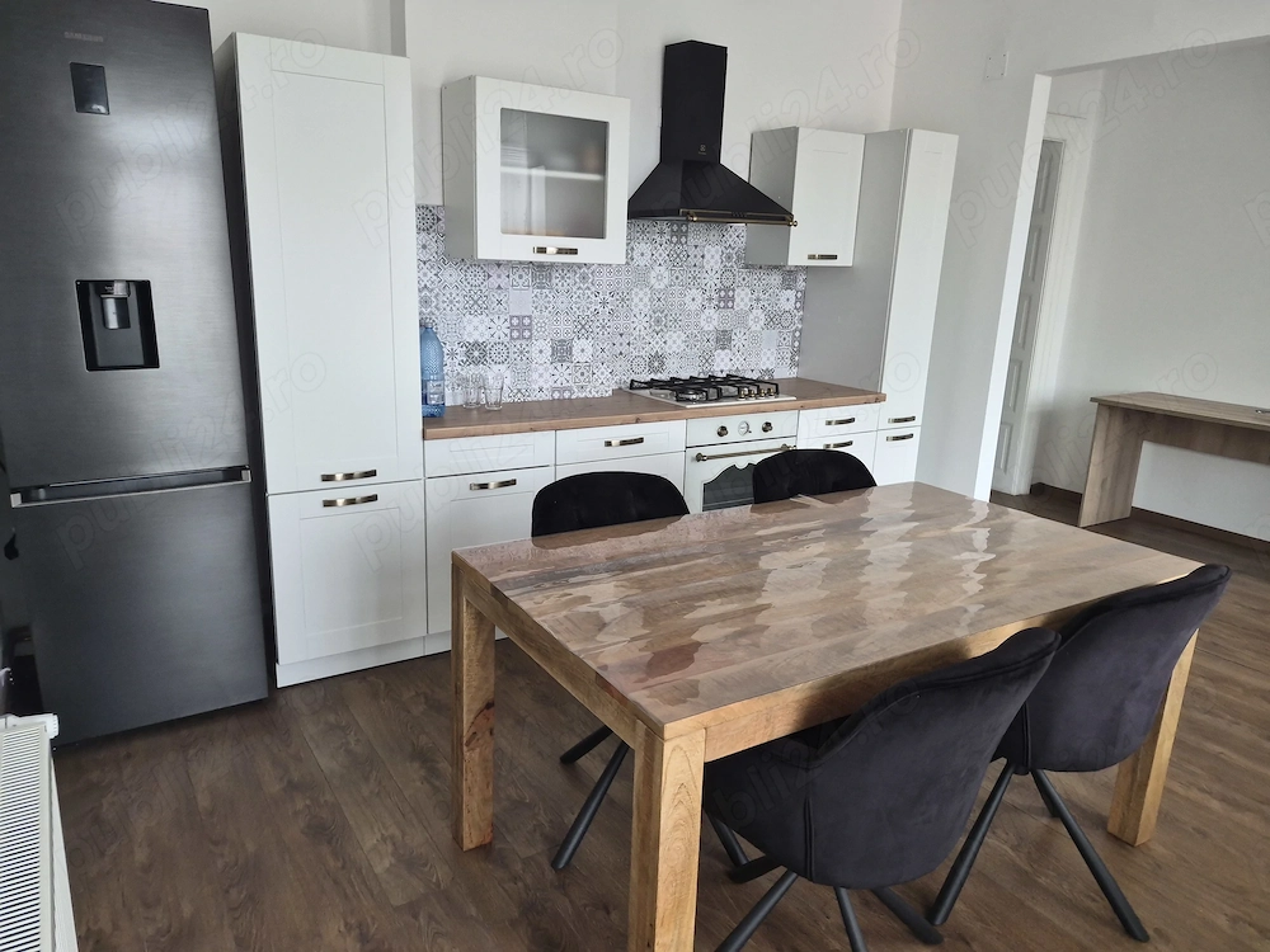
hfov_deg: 73.9
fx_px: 844
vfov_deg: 58.9
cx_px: 635
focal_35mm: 23
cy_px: 476
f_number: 1.8
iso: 160
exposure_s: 1/100
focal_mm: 5.4
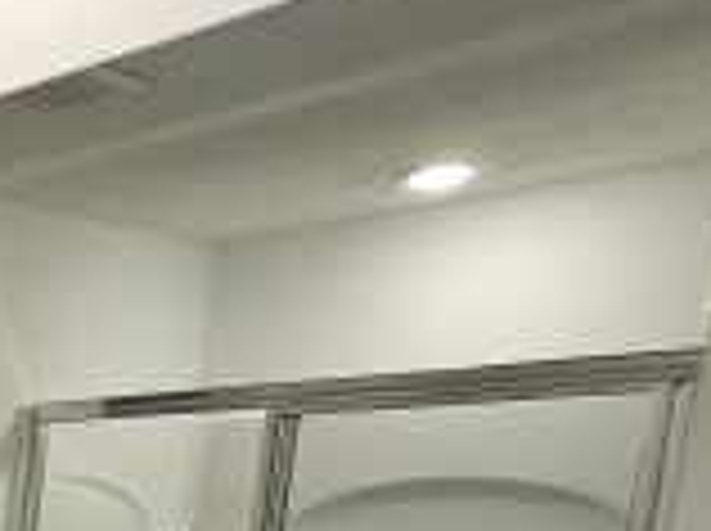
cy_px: 734
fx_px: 1128
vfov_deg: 22.9
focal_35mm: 55
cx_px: -610
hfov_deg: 21.1
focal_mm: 2.2
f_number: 2.2
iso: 125
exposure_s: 1/60
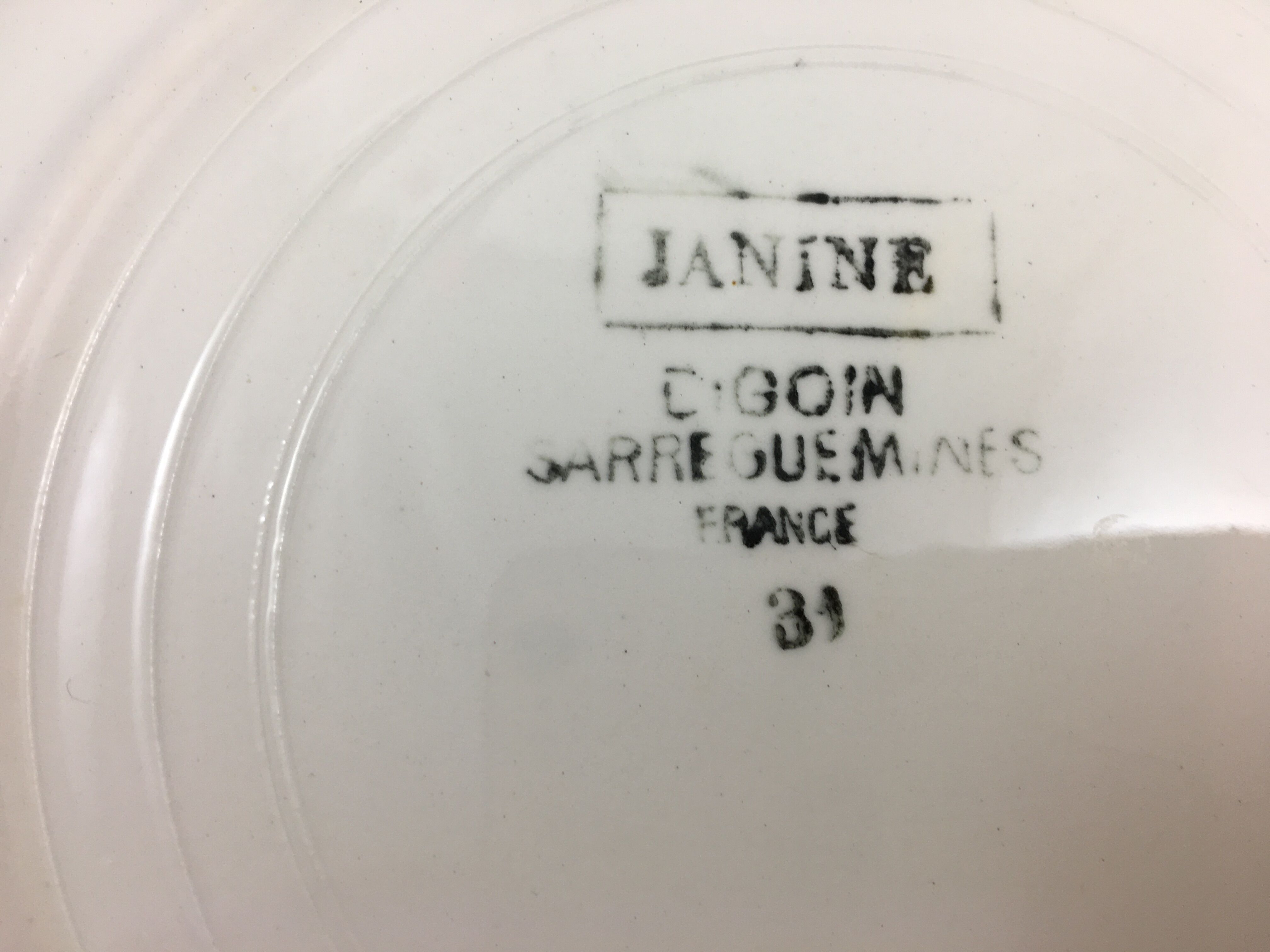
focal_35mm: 29
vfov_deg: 48.2
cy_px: 476
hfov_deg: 61.7
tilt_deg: -81.2
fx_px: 1064
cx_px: 635
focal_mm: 4.15
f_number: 2.2
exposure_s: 1/50
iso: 32
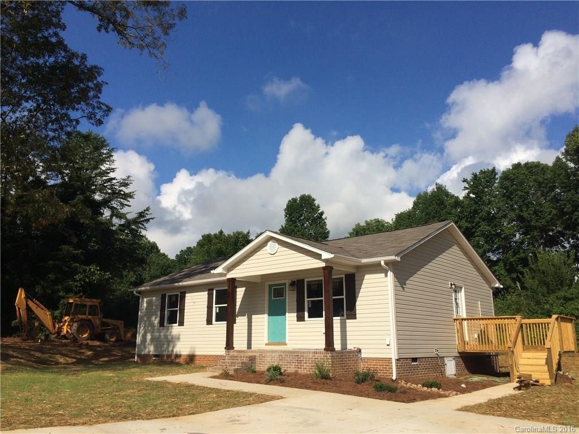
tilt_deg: +12.7
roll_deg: +1.4
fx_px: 485
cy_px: 217
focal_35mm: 29
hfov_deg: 61.7
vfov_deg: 48.2
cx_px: 290
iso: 32
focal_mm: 4.15
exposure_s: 1/4115
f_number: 2.2
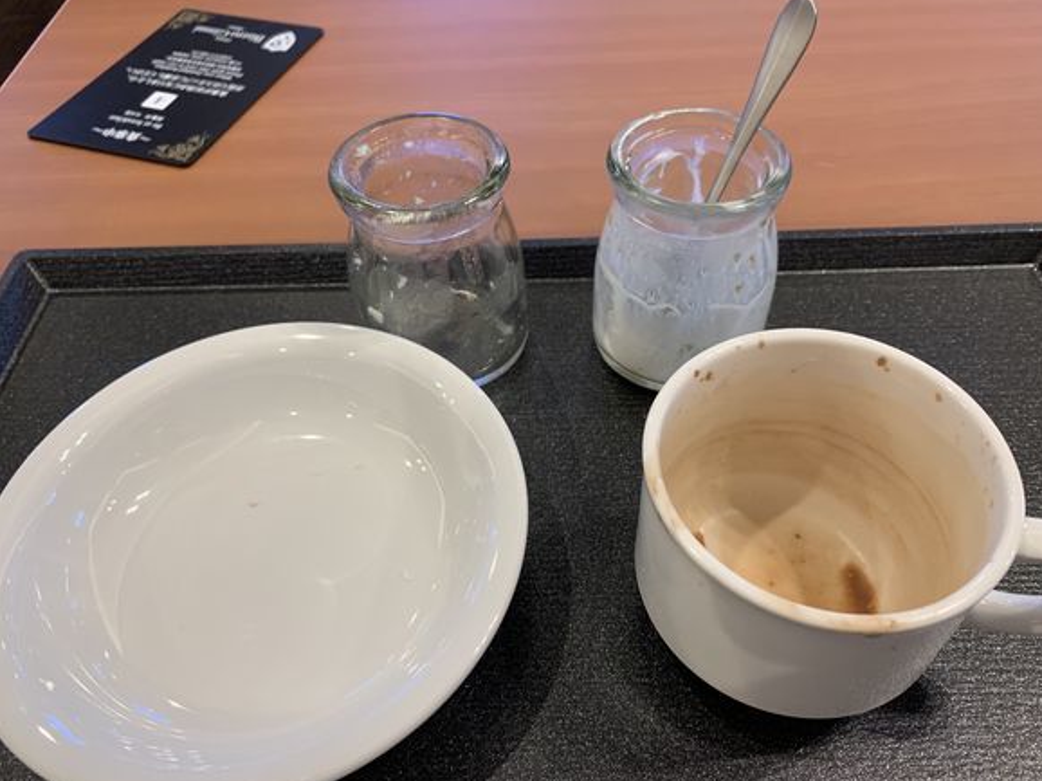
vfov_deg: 51.3
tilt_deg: -49.4
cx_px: 539
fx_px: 812
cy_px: 391
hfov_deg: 65.3
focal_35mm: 27
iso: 100
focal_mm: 4.25
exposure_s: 1/117
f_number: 1.8
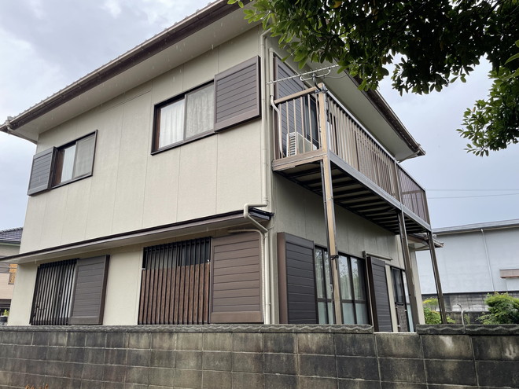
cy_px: 194
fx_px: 390
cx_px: 260
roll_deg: +1.3
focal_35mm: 26
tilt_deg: +16.9
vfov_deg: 53.1
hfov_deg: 67.3
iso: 32
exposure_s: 1/346
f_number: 1.6
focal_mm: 4.2
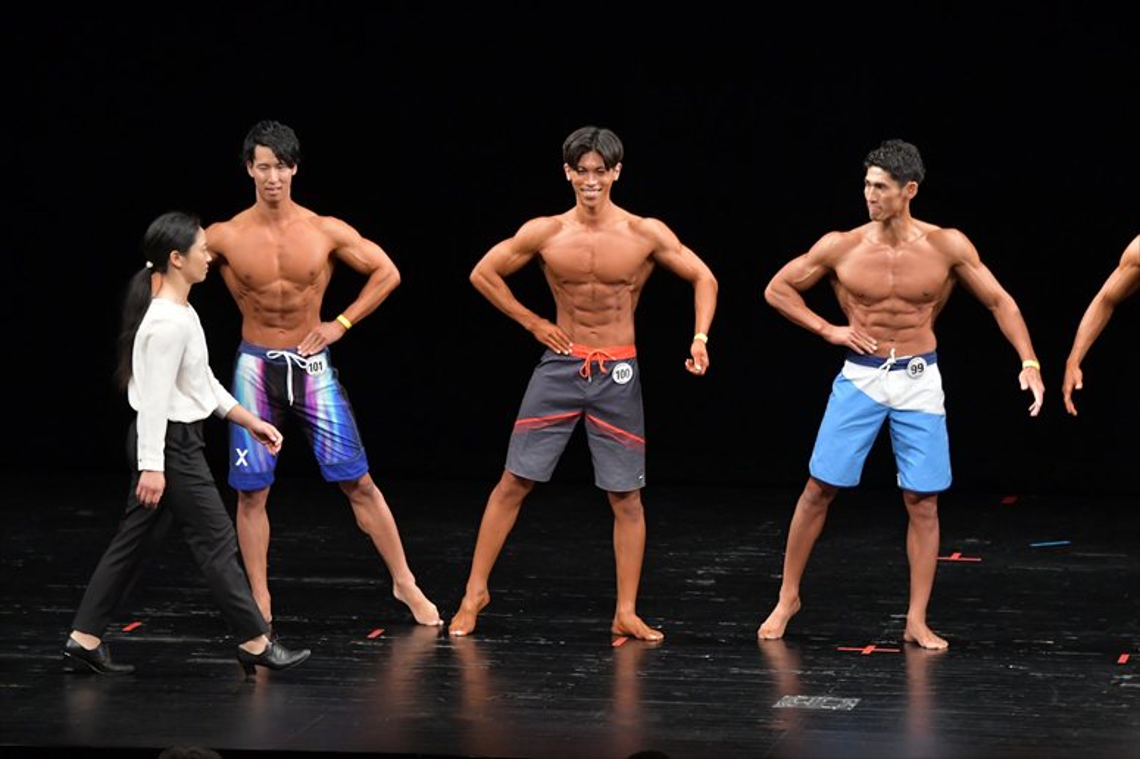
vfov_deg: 6.8
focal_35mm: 202
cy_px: 380
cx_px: 570
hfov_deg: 10.2
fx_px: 6394
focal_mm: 135
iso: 3200
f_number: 5.6
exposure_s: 1/400
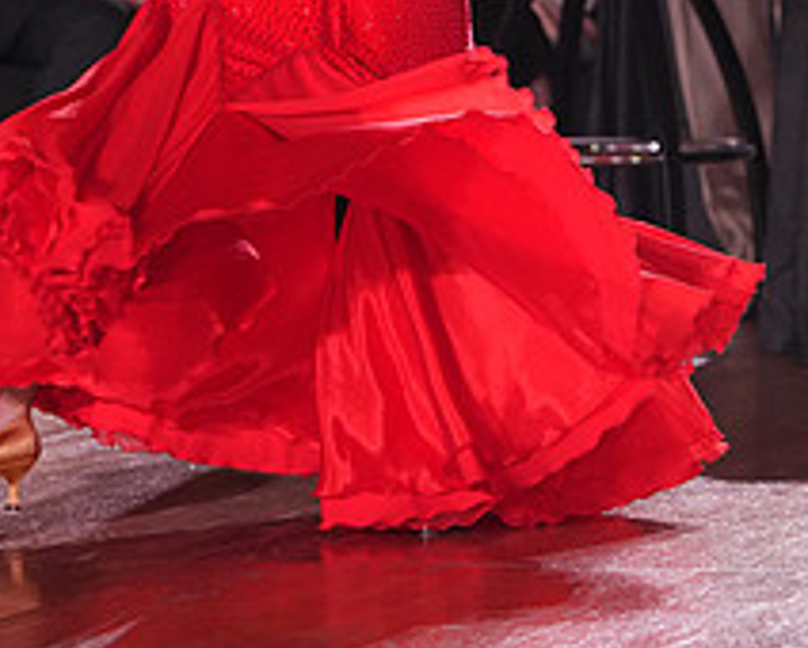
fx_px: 8282
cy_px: -217
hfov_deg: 5.6
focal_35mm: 346
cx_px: 143
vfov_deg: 4.5
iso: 1600
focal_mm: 135
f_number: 4
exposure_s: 1/500
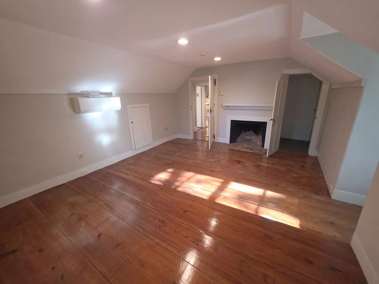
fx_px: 142
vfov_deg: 89.9
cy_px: 142
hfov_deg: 106.2
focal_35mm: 13
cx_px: 190
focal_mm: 2.2
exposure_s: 1/60
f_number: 1.9
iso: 160
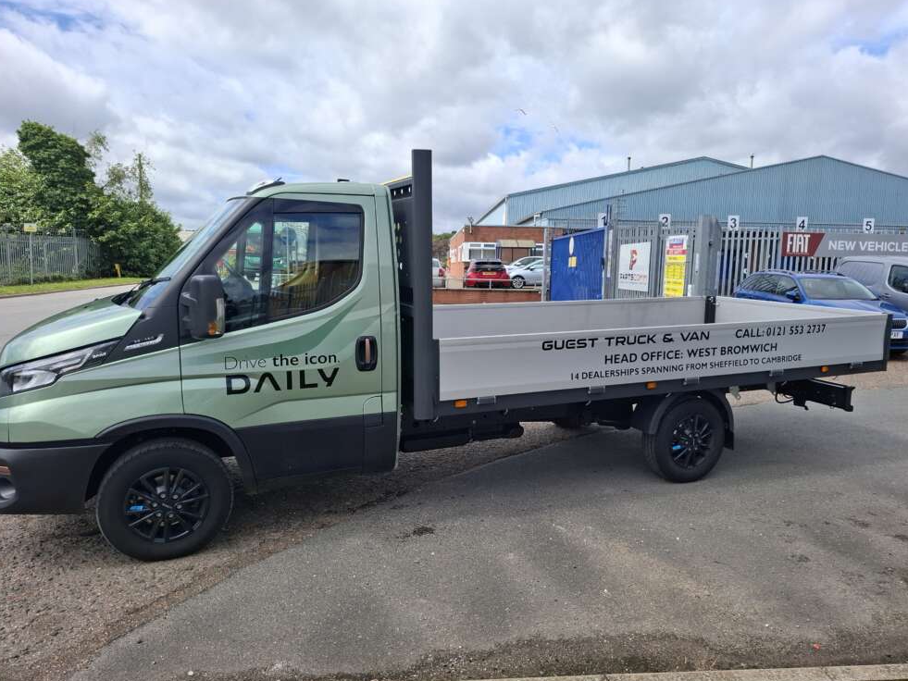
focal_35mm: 24
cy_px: 345
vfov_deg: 56.8
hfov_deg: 71.6
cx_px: 466
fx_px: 630
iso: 50
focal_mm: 5.54
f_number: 1.8
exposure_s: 1/1727
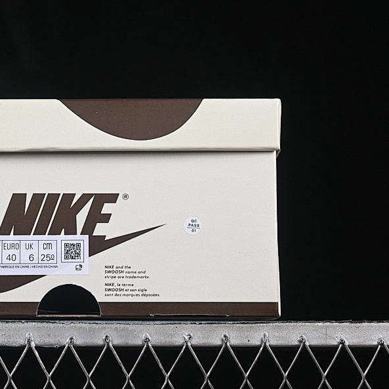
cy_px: 173
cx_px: 82
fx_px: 1475
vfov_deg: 15.0
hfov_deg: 14.9
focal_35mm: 116
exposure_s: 1/60
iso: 160
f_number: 8
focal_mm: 50
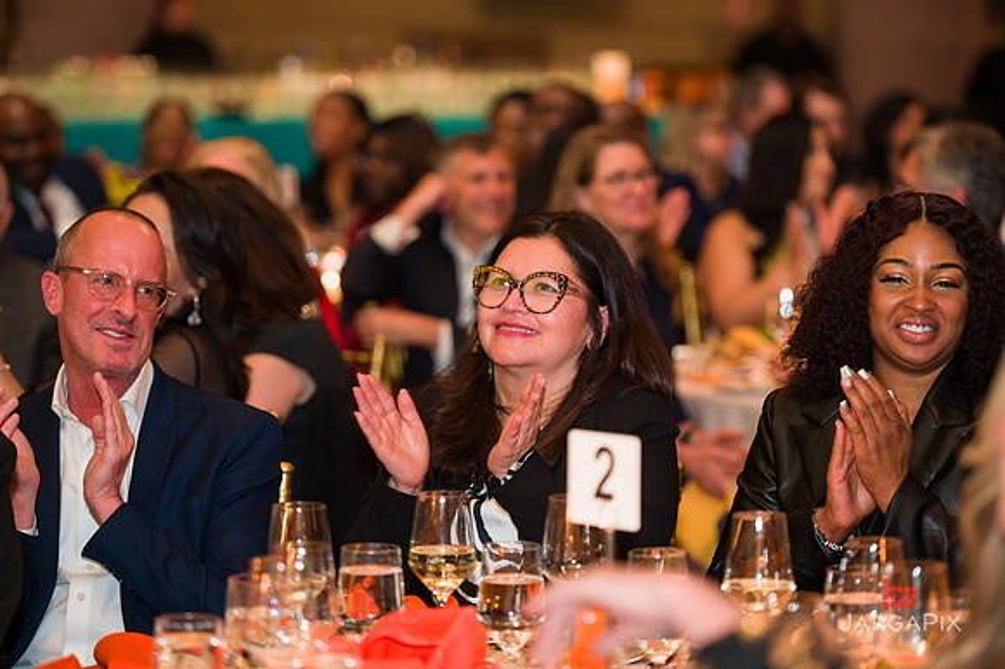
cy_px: 334
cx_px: 502
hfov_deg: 15.2
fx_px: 3766
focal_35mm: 135
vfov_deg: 10.1
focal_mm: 135
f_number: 3.2
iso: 1600
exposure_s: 1/200
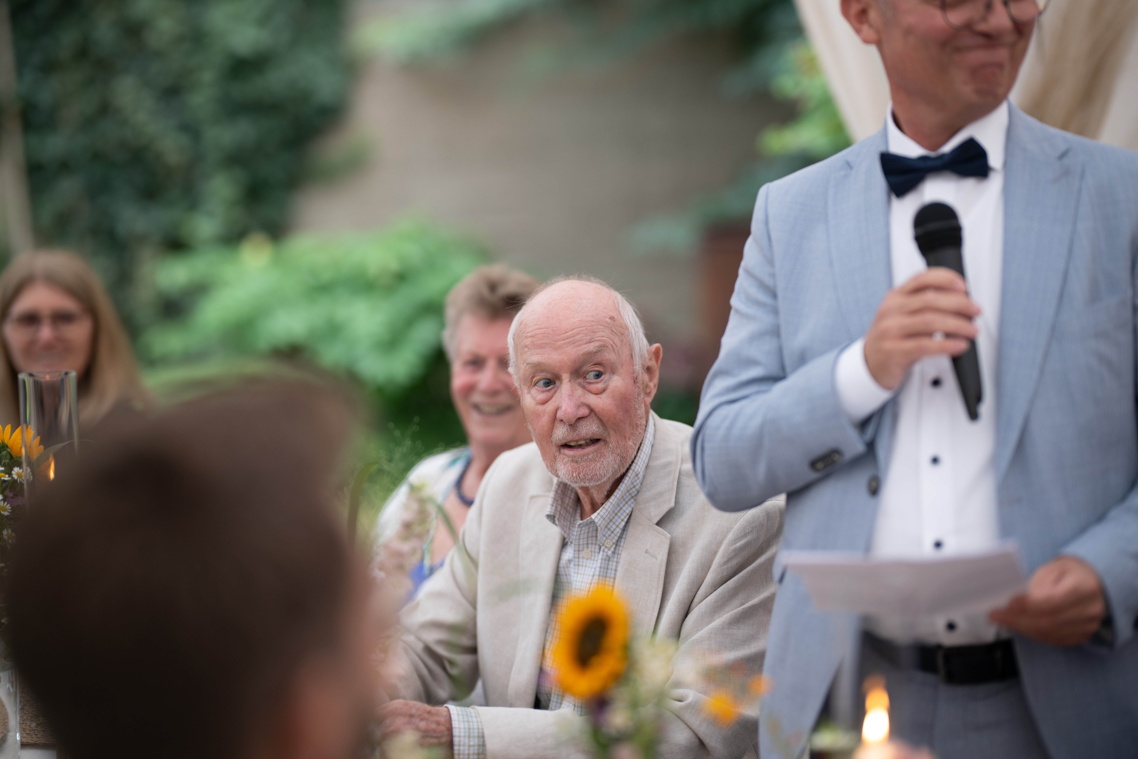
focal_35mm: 85
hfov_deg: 23.9
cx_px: 569
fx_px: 2687
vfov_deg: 16.1
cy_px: 380
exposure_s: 1/160
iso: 200
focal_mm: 85
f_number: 1.4
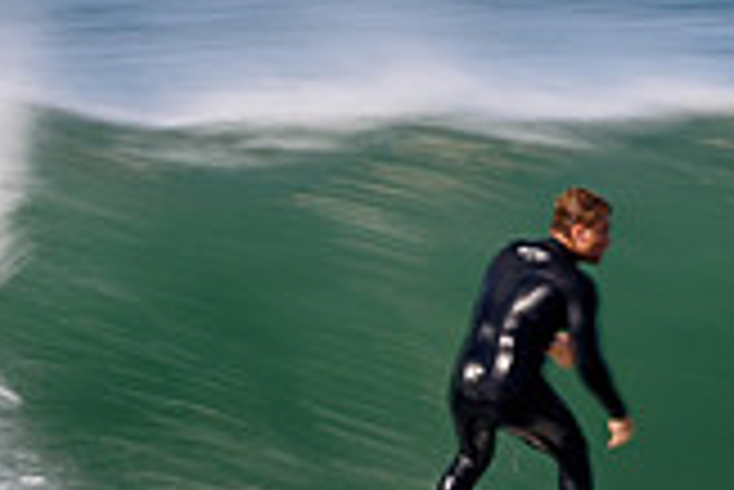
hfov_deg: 0.9
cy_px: 659
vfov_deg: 0.6
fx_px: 47996
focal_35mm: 2352
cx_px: 581
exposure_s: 1/20
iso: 100
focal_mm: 440
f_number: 18
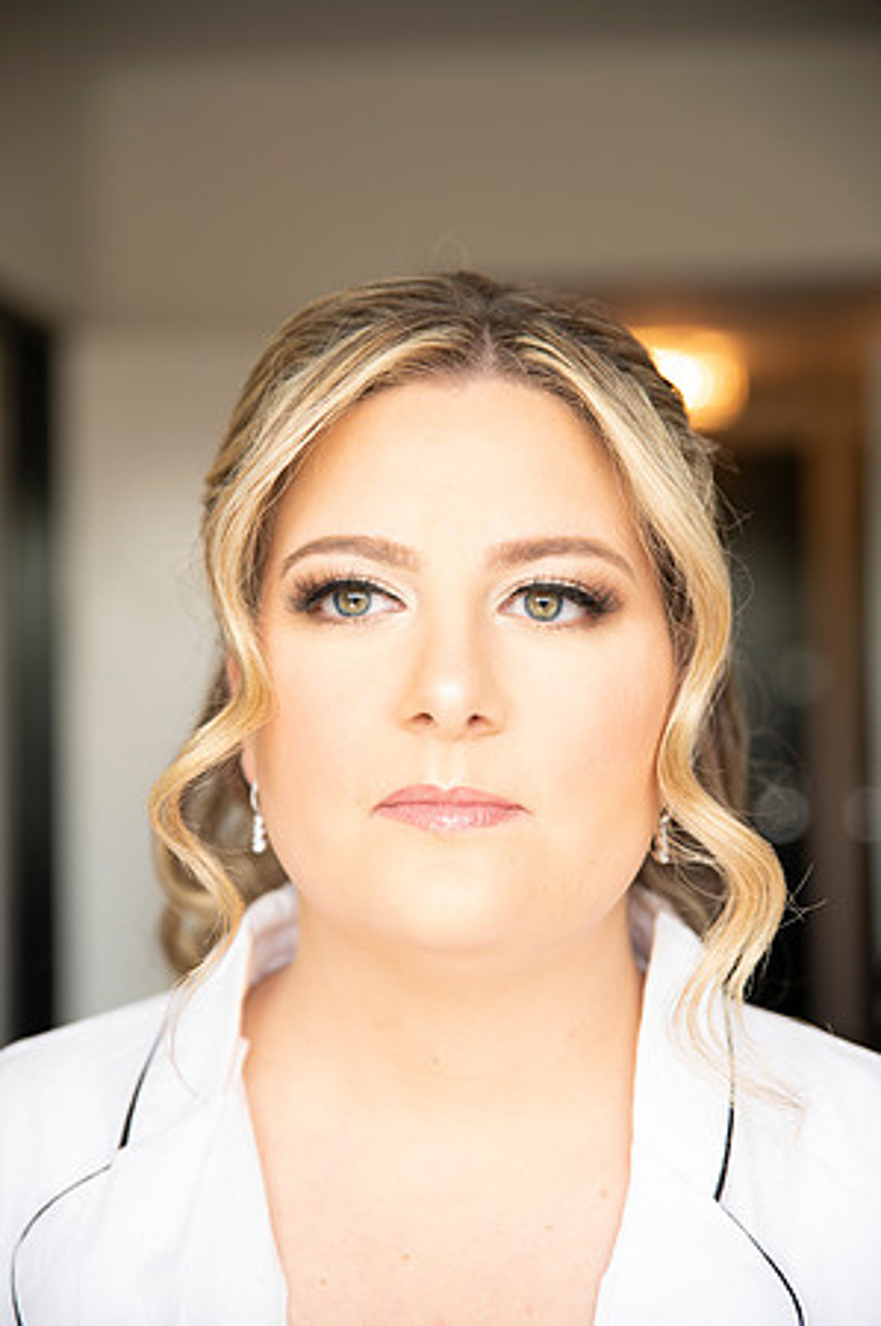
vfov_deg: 28.9
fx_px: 2575
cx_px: 440
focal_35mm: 70
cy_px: 663
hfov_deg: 19.4
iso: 400
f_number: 2.8
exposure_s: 1/160
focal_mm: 70
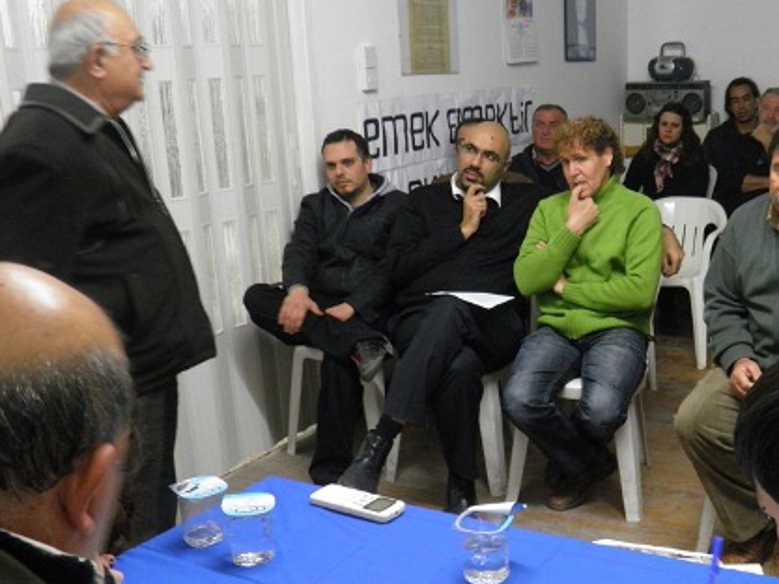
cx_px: 527
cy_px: 358
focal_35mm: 43
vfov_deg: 33.5
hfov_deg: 43.2
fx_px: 968
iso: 200
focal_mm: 4.9
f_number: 2.8
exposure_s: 1/8
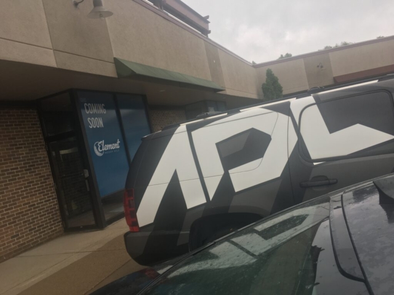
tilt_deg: -0.8
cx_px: 197
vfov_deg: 48.2
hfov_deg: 61.7
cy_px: 148
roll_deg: +12.4
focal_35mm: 29
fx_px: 330
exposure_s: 1/120
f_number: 2.2
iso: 25
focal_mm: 4.15
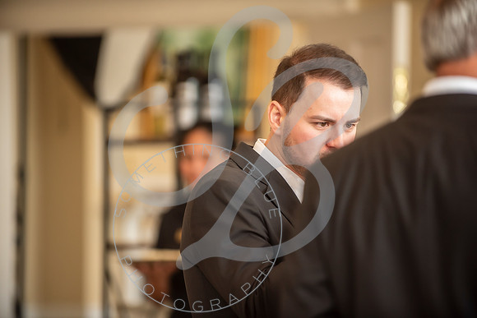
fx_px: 2650
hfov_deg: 10.3
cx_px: 238
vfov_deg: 6.9
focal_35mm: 200
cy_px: 159
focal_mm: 200
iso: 250
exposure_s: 1/250
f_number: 2.8
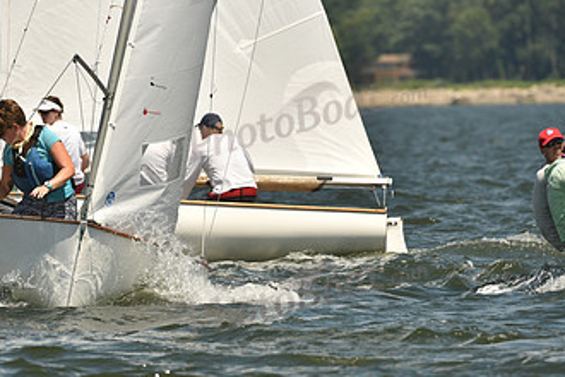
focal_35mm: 704
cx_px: 99
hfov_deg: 2.9
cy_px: 230
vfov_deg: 2.0
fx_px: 11048
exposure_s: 1/1250
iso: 250
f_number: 7.1
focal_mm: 400
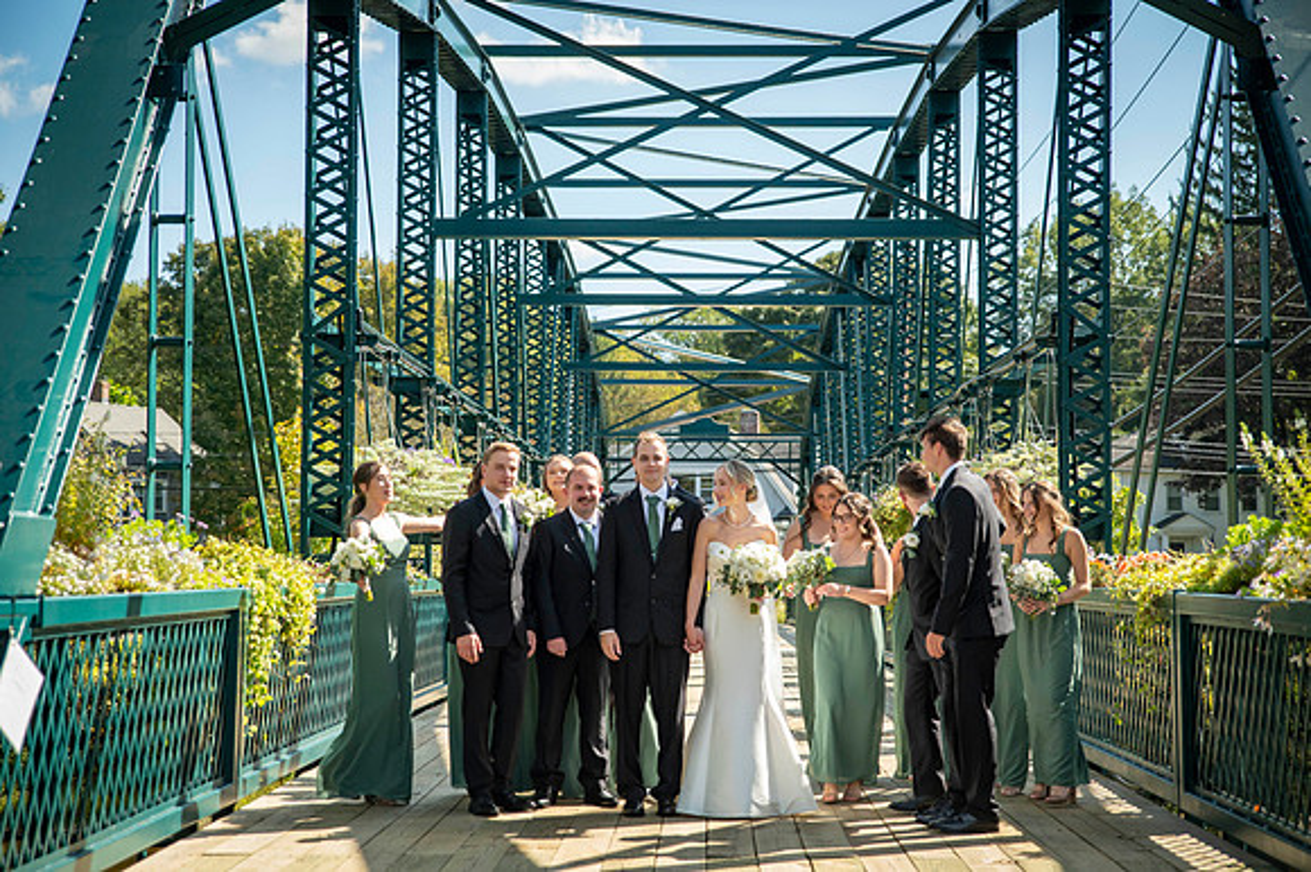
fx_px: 2363
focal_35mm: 65
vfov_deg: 20.9
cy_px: 436
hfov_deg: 31.0
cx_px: 656
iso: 1000
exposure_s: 1/8000
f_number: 2.8
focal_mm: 62
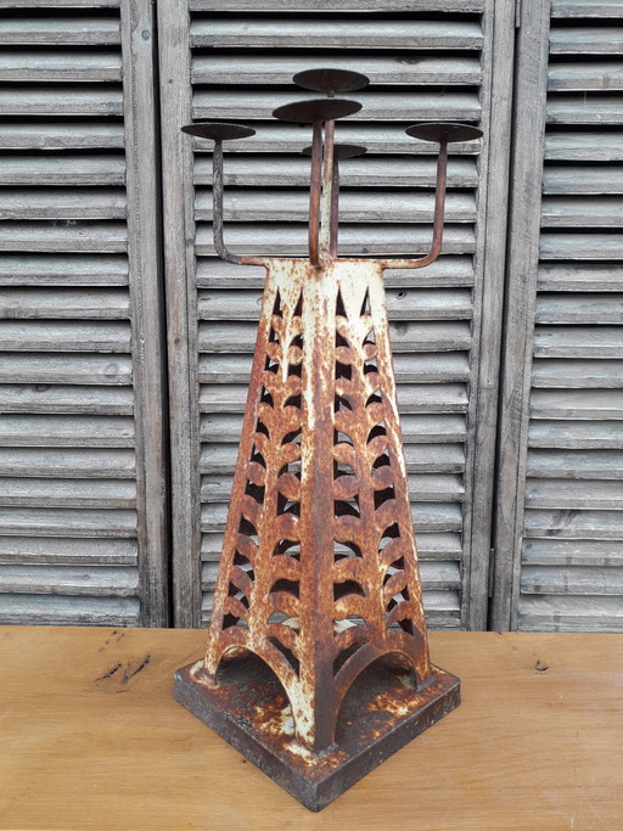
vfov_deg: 65.3
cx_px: 312
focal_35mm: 27
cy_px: 416
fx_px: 648
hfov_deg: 51.3
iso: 40
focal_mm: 3.6
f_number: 1.9
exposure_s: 1/201
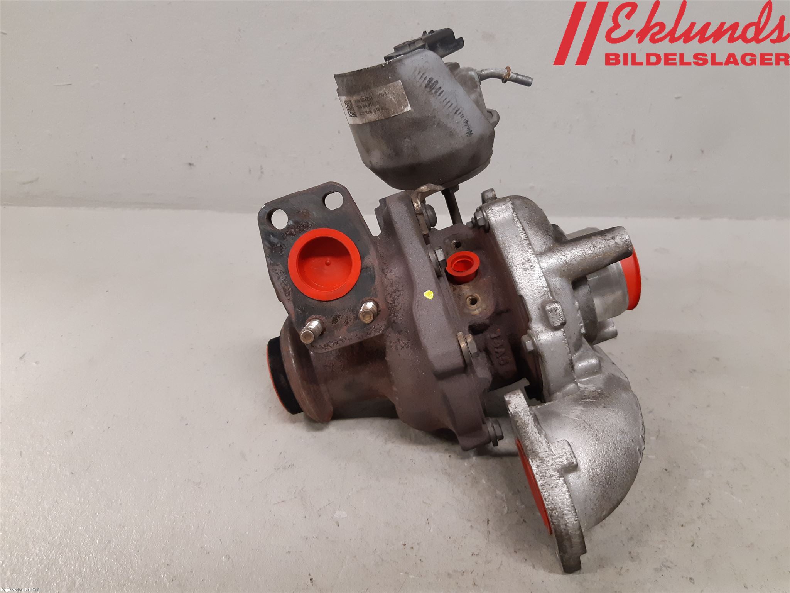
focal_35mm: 26
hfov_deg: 67.3
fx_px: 593
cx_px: 395
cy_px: 296
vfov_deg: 53.1
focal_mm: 3.93
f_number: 1.7
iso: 200
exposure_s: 1/50
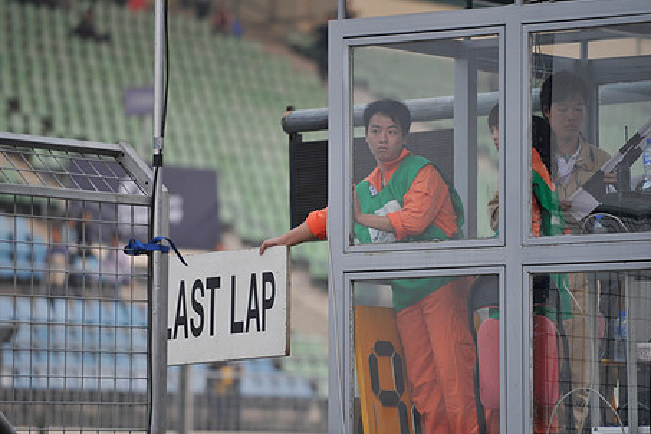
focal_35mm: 256
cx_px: 349
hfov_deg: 8.0
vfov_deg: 5.4
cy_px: 224
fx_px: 4629
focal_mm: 200
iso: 400
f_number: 2.8
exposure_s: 1/125
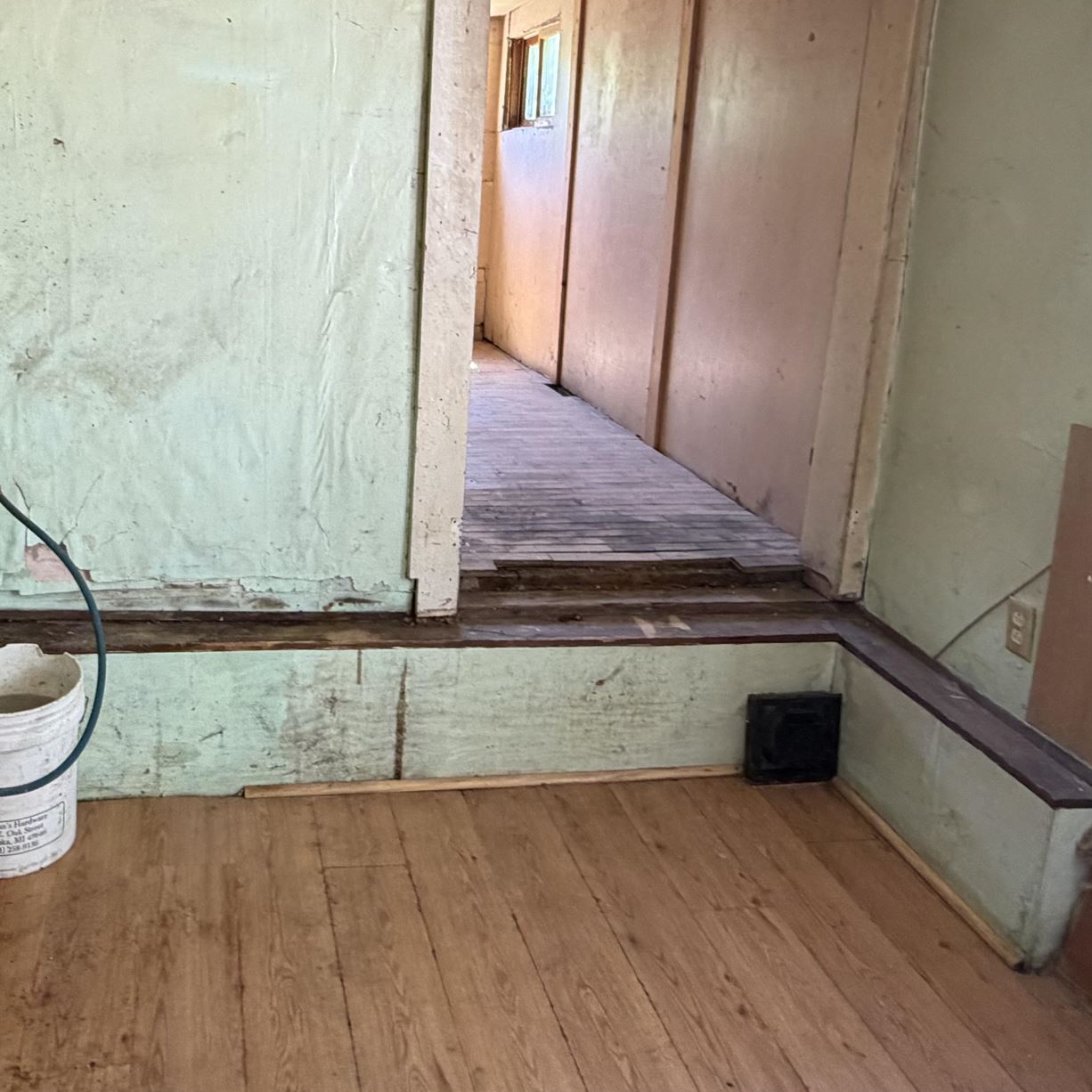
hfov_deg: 51.5
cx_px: 356
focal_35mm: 31
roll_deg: -1.9
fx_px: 1106
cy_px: 392
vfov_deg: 51.8
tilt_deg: -11.8
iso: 320
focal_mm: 2.22
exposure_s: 1/113
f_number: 2.2
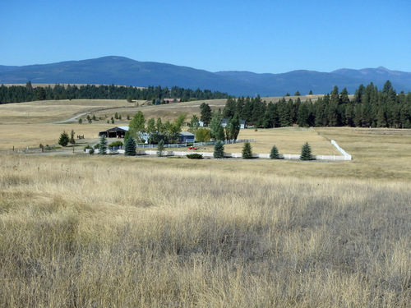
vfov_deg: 26.1
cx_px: 206
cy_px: 154
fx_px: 665
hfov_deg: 34.3
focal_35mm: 56
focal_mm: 10
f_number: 14
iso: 160
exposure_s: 1/125
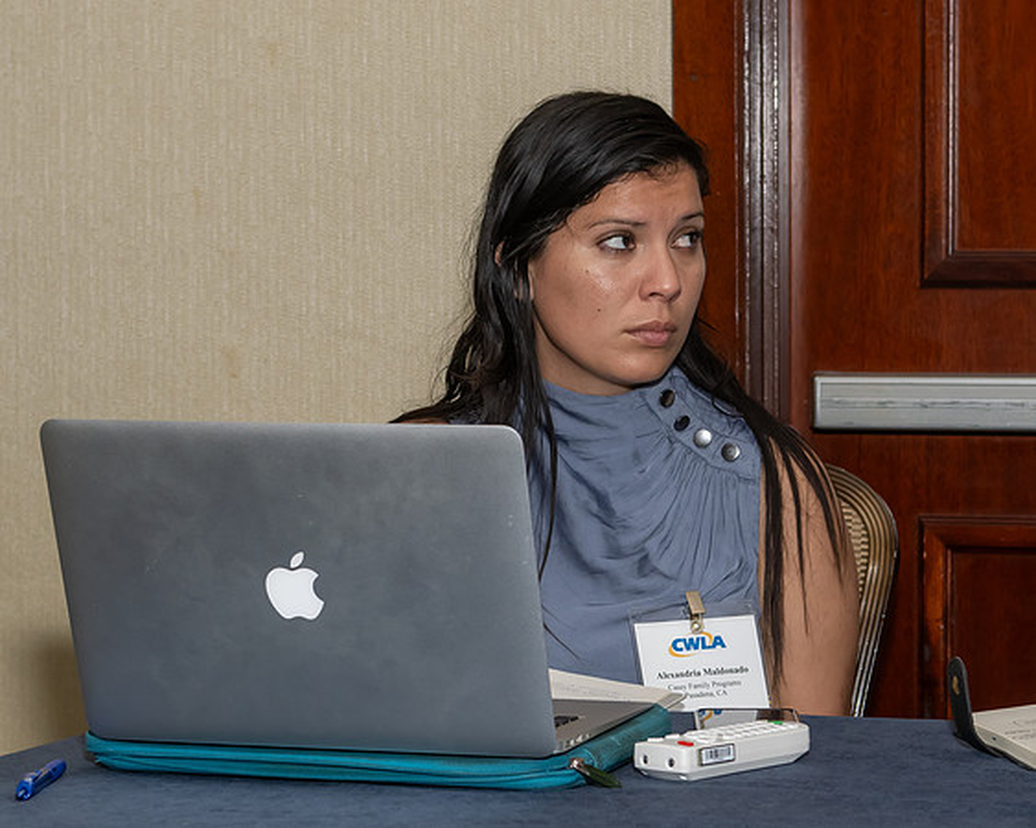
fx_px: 3422
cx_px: 671
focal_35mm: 112
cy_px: 474
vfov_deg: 13.8
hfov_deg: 17.2
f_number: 7.1
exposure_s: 1/250
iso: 1000
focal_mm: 55
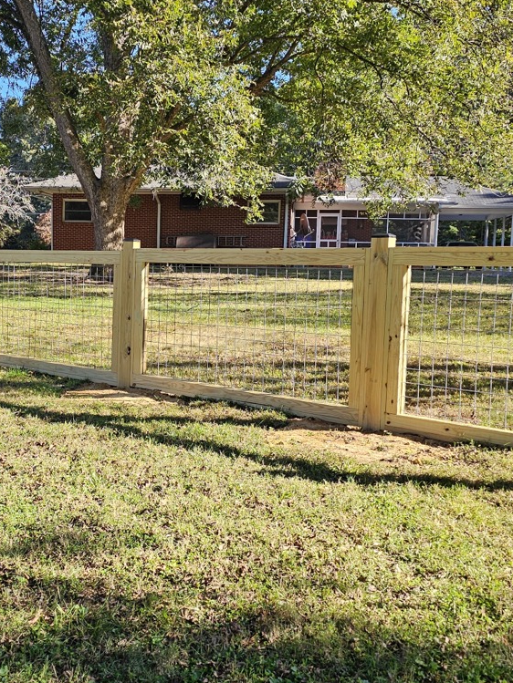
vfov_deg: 43.8
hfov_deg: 33.0
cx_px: 129
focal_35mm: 43
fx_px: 849
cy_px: 337
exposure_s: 1/180
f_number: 1.7
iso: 12
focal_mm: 6.3
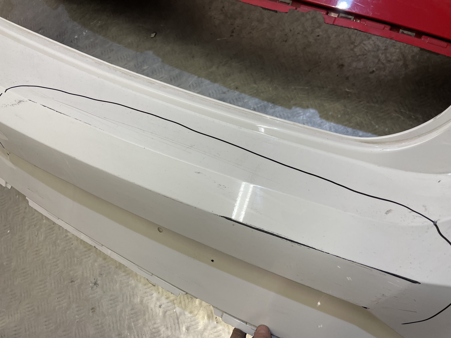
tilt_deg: -69.6
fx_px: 339
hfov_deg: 67.3
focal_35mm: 26
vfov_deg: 53.1
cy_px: 169
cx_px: 226
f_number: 1.6
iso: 64
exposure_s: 1/100
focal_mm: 4.2
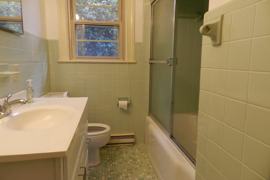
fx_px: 180
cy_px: 86
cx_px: 135
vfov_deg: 53.1
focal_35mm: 24
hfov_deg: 73.8
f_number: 3.4
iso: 160
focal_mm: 4
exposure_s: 1/60
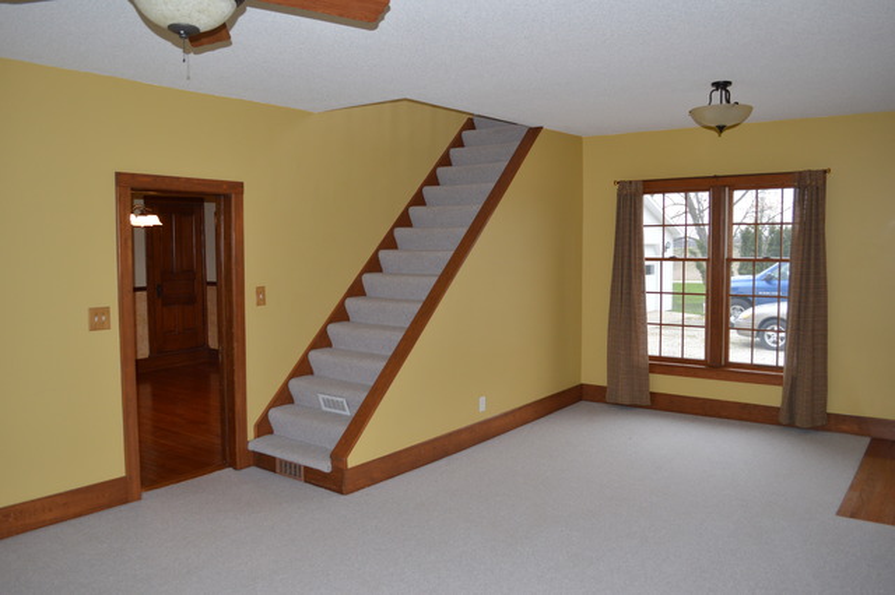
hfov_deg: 67.4
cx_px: 448
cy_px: 298
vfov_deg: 47.9
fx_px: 671
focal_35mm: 27
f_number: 4
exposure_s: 1/60
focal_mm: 18
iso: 400
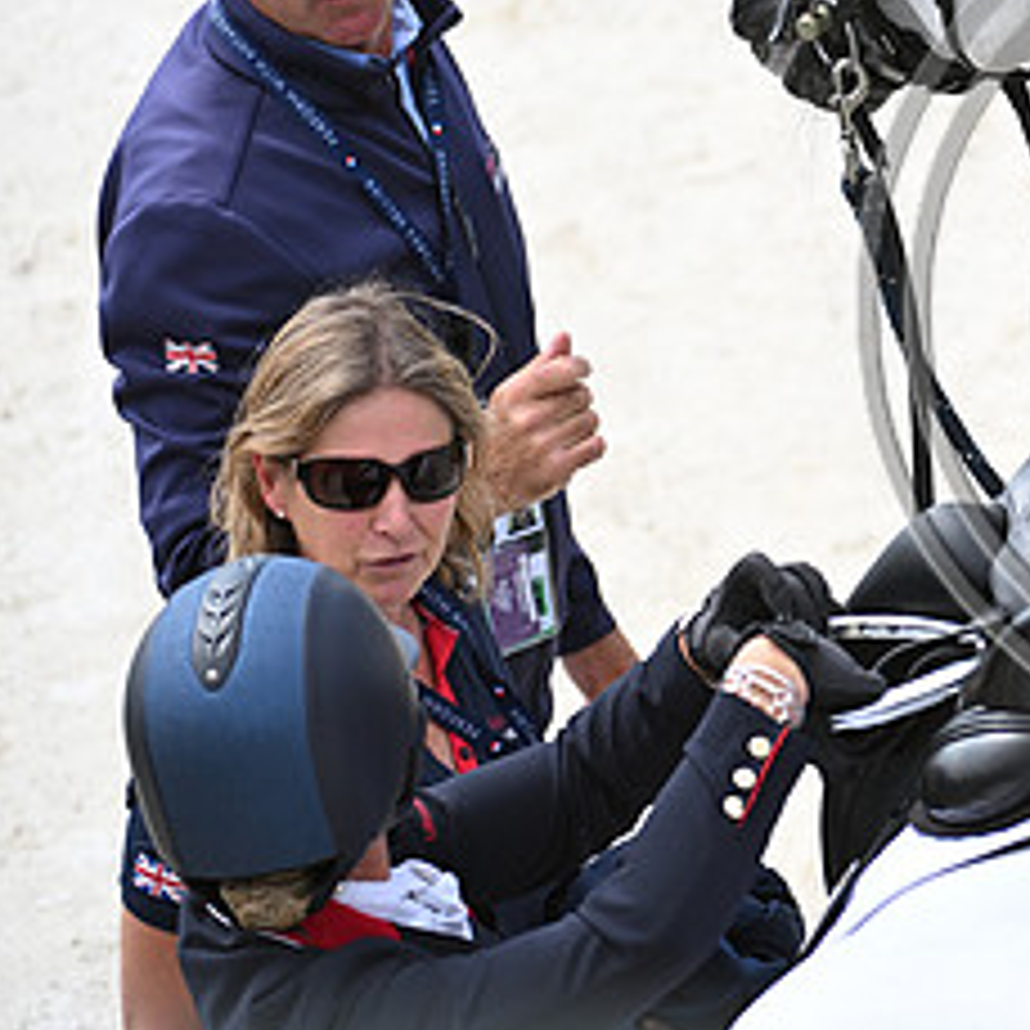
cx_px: 1268
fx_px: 14476
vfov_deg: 4.1
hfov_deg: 4.1
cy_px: 245
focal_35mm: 430
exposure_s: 1/1600
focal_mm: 200
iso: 560
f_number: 4.5
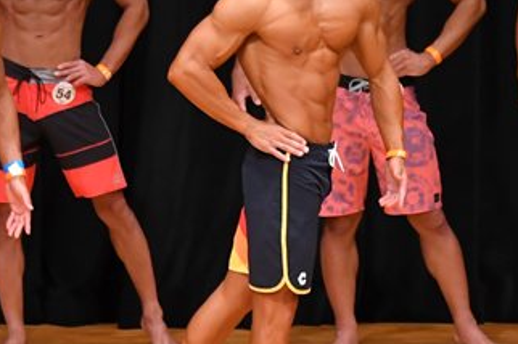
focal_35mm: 542
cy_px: 206
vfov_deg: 2.5
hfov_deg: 3.8
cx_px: 323
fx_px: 7791
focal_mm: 150
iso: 4000
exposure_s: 1/400
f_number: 5.6
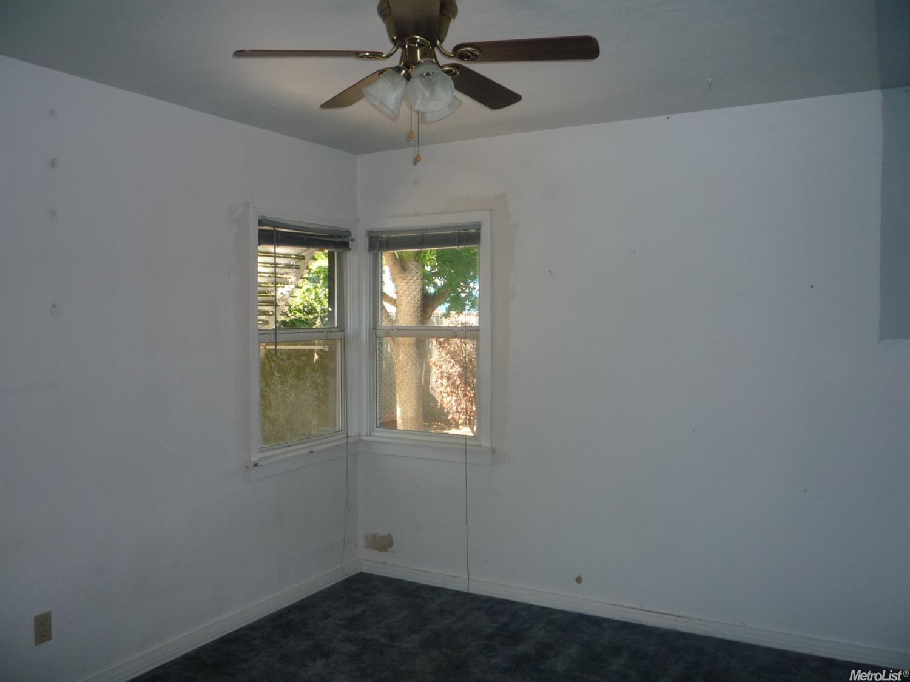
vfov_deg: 46.8
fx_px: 788
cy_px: 341
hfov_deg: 60.0
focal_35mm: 30
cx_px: 455
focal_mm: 5.2
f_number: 3.3
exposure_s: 1/30
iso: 125
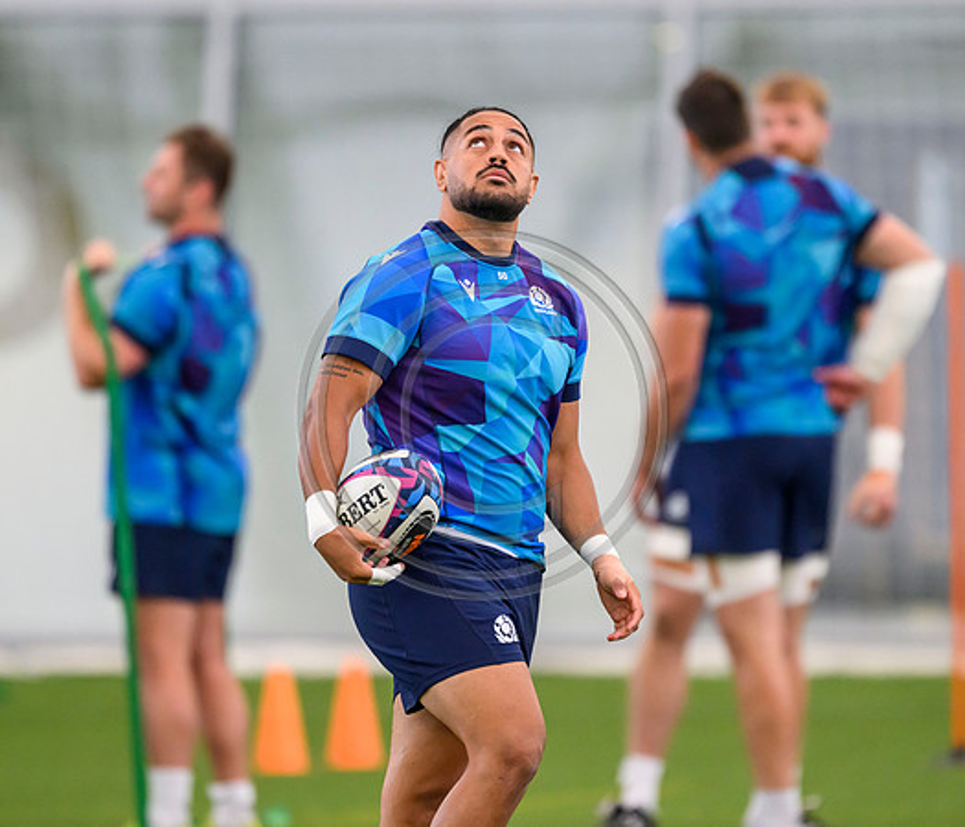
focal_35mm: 719
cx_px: 450
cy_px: 374
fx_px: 21133
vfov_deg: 2.2
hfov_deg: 2.6
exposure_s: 1/1000
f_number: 4
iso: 5000
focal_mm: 560
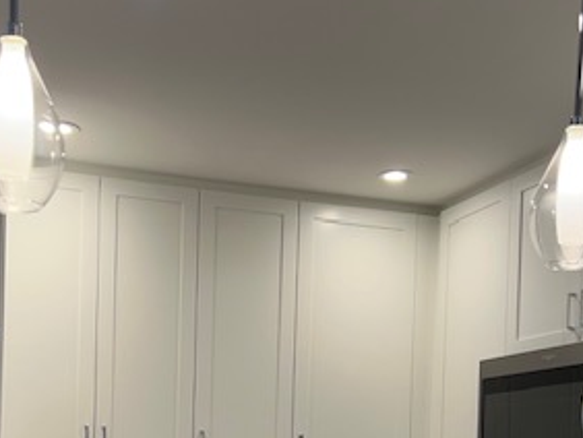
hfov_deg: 32.6
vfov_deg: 23.4
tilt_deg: +0.2
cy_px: 473
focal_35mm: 59
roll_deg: -2.2
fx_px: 995
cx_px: 244
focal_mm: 5.7
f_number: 1.5
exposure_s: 1/120
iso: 64
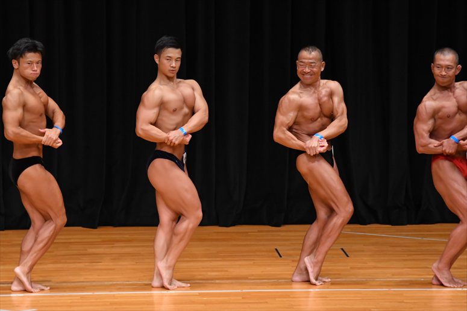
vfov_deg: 5.1
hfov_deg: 7.6
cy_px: 156
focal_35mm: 270
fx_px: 3501
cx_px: 234
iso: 3200
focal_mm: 180
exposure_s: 1/400
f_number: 5.6
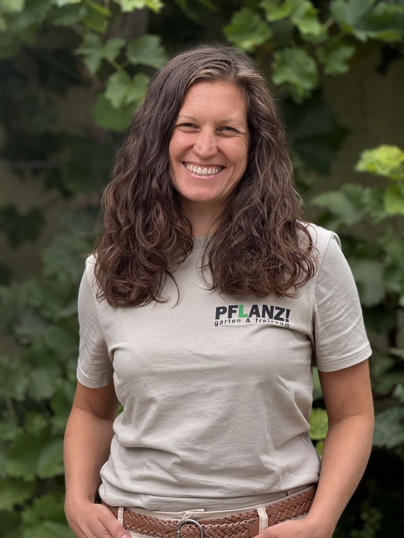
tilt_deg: -3.6
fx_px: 1868
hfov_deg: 12.3
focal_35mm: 120
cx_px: 202
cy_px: 269
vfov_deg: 16.4
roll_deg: +0.1
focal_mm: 15.66
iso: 50
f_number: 2.8
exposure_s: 1/231
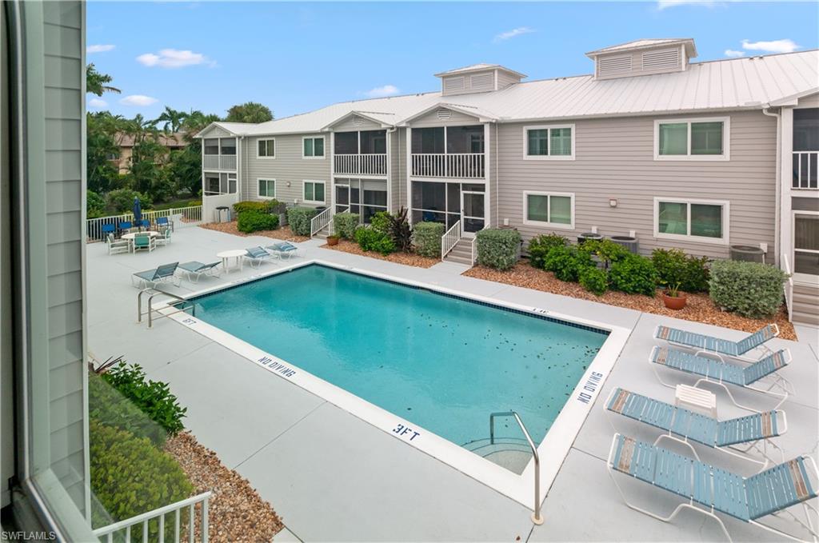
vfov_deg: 77.1
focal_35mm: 15
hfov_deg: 100.5
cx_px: 410
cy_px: 272
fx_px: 341
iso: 200
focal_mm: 10
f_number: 8
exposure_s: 1/250
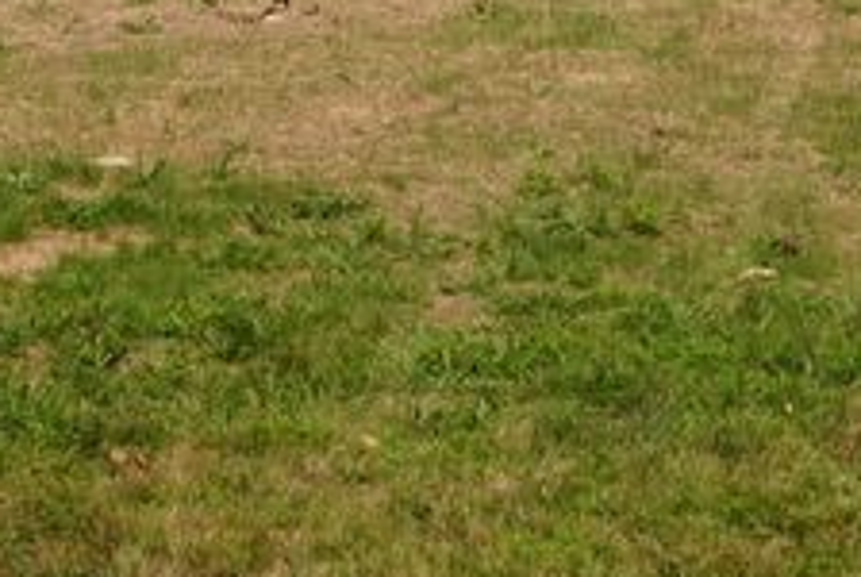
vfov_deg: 8.7
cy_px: -606
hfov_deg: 13.8
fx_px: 3551
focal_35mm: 148
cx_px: 288
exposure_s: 1/250
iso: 125
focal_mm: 32.5
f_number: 9
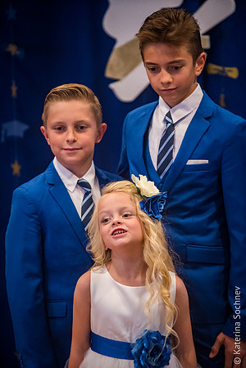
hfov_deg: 6.9
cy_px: 184
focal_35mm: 200
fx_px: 2050
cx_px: 123
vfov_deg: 10.3
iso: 3200
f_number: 2.8
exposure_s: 1/200
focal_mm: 200
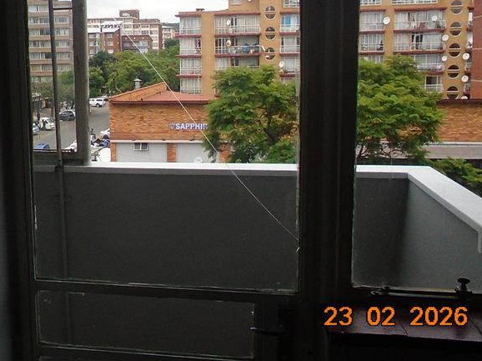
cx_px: 175
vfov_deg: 39.1
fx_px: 501
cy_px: 118
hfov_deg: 50.8
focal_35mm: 36
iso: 400
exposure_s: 1/320
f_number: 8
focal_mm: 4.6
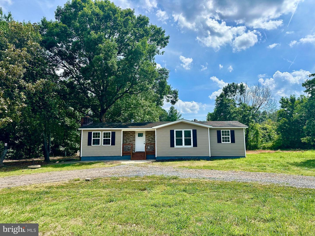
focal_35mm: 24
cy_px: 118
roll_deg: +0.7
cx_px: 158
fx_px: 218
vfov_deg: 56.8
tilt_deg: +7.3
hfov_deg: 71.6
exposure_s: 1/5263
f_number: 1.78
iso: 80
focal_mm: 6.86
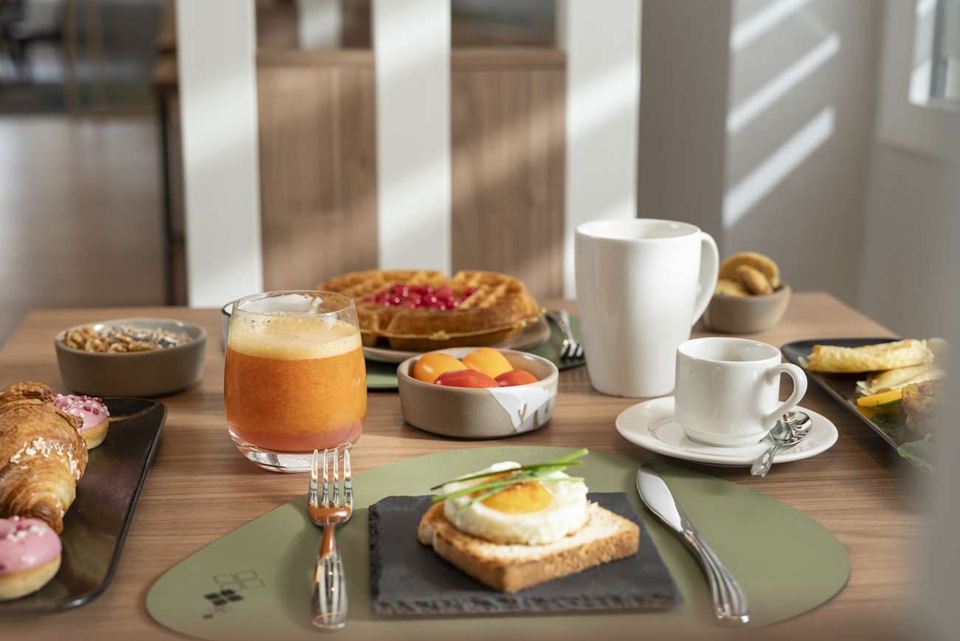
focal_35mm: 54
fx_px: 1441
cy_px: 326
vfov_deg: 25.1
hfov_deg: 36.8
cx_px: 435
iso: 250
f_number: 4.5
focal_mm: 46.9
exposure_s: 1/100
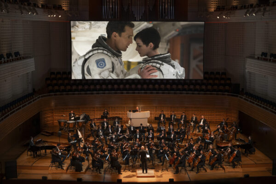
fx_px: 445
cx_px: 138
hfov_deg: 34.5
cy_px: 92
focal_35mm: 58
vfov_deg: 23.4
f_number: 3.2
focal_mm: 58
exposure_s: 1/50
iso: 1600
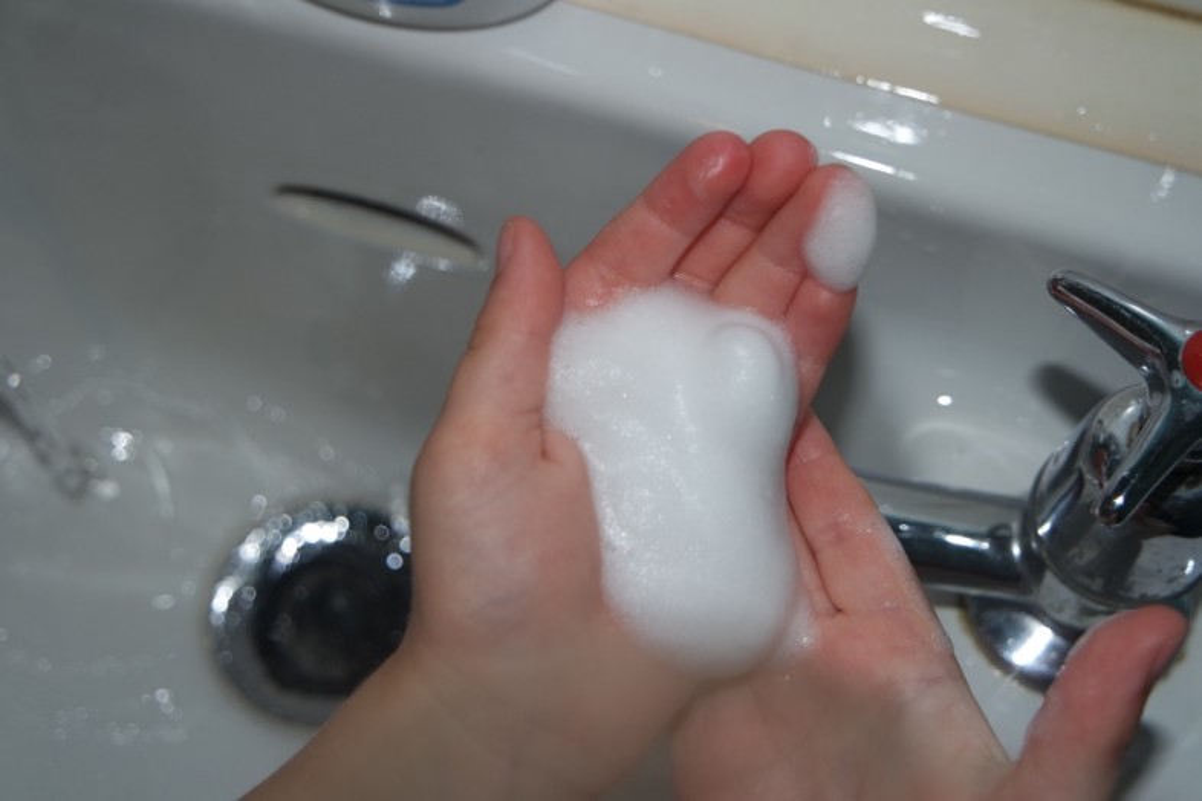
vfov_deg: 24.2
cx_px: 601
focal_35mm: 56
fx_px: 1870
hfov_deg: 35.6
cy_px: 400
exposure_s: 1/60
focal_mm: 37
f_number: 5
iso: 200
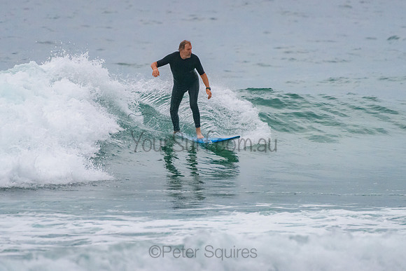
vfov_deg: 2.2
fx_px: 6916
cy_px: 107
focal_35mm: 613
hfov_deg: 3.4
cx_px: 204
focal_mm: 500
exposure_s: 1/1250
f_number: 5.6
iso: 3200
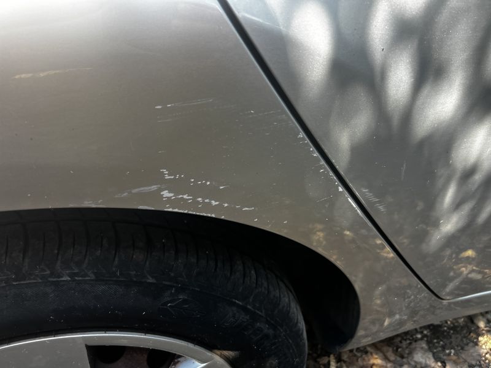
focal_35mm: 26
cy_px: 184
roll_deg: -1.4
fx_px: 369
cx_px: 246
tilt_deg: -39.0
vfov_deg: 53.1
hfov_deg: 67.3
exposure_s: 1/187
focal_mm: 5.7
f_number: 1.5
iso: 40
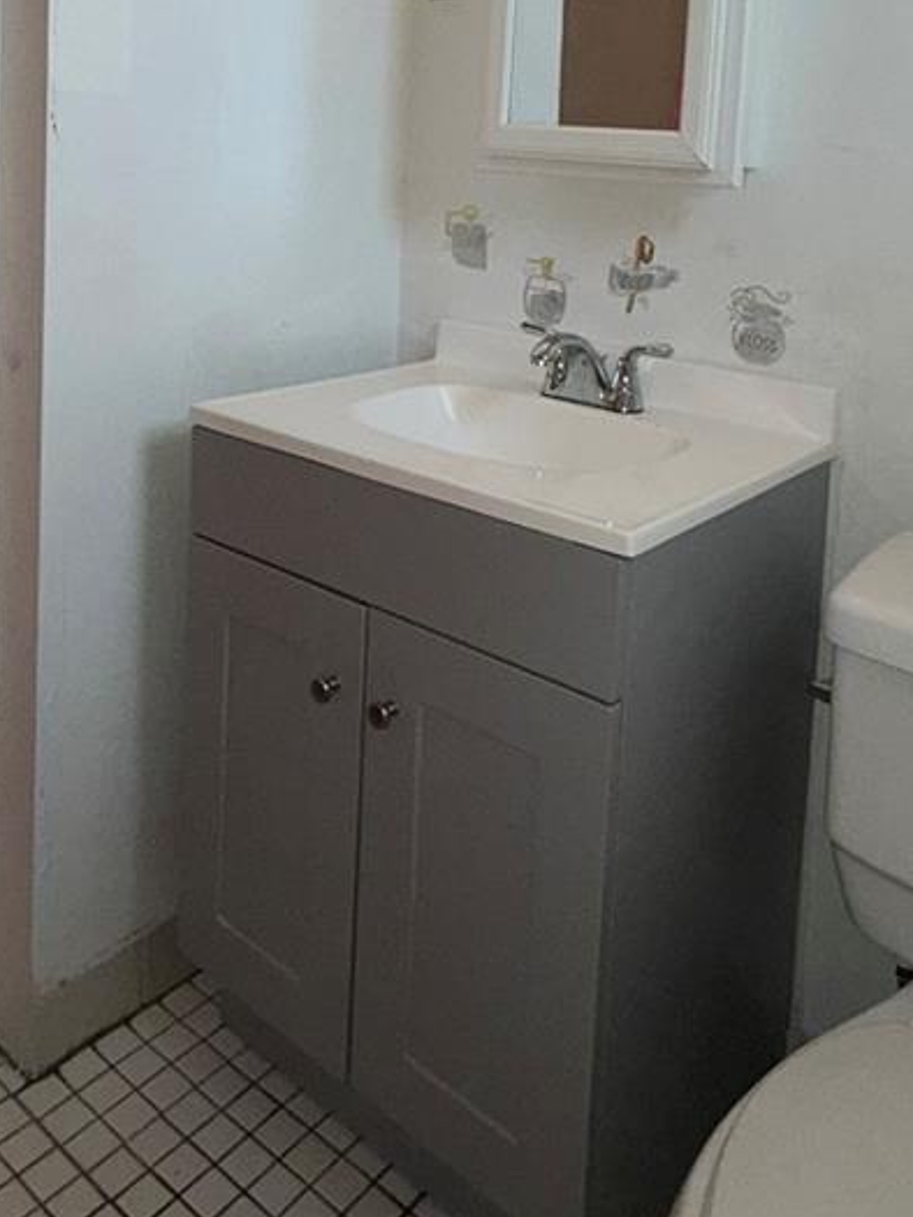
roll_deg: -3.0
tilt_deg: -4.4
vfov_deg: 53.0
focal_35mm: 32
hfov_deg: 44.2
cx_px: 475
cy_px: 239
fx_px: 1125
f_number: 2.2
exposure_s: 1/120
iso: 100
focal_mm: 2.22
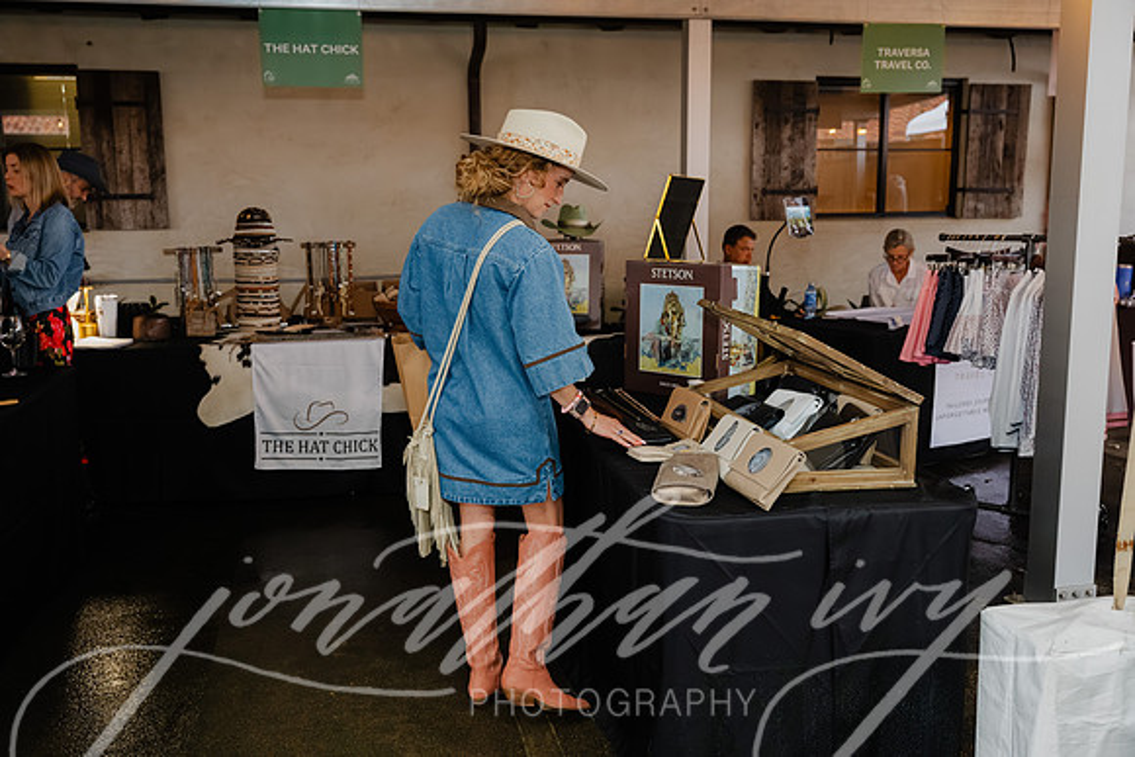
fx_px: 1072
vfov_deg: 38.9
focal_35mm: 34
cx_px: 568
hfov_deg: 55.8
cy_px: 378
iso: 4000
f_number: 4
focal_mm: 34
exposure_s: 1/160
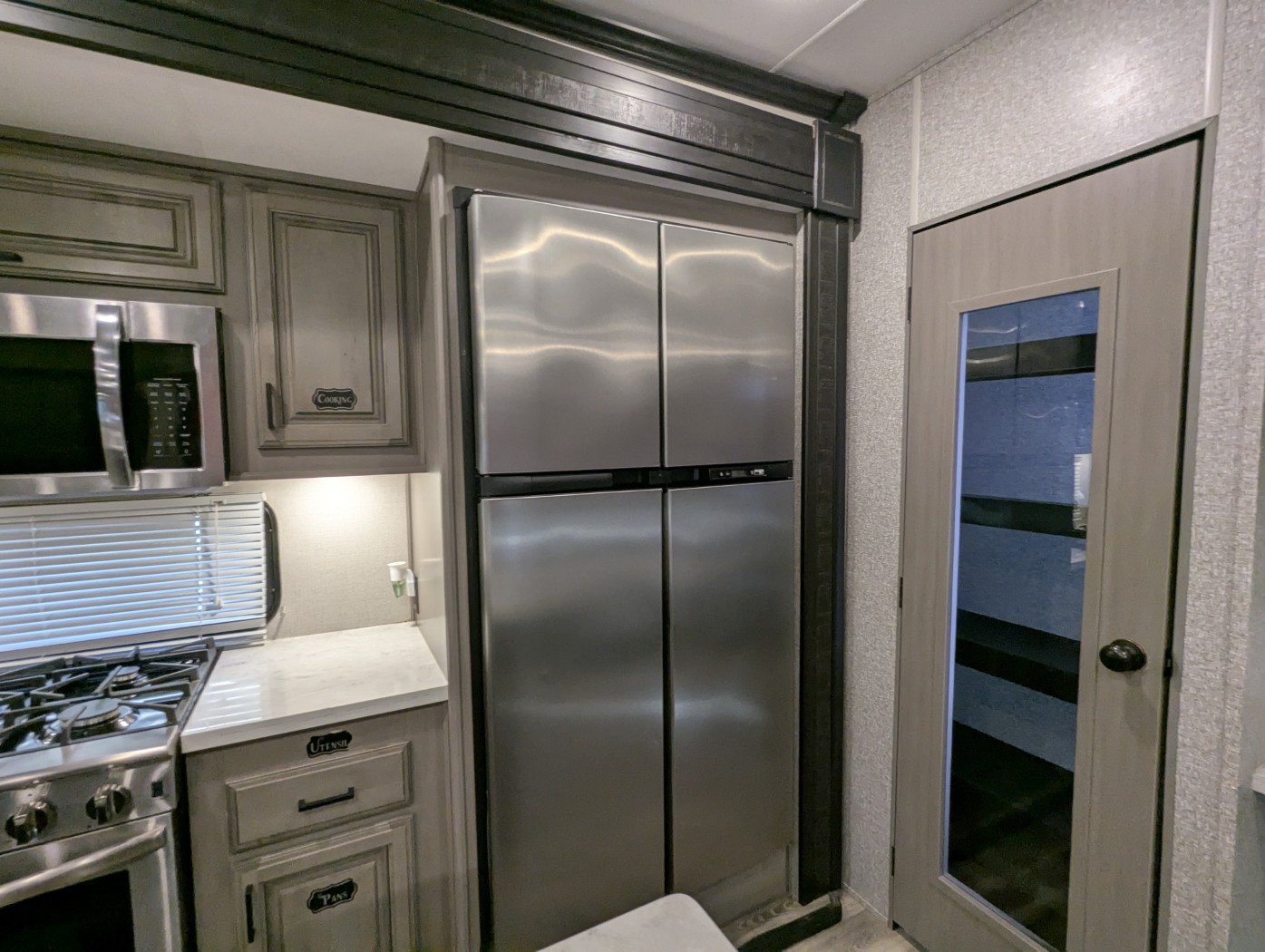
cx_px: 632
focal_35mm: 16
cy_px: 476
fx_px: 585
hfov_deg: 94.4
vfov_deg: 78.2
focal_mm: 2.35
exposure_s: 1/42.7
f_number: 2.2
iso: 167
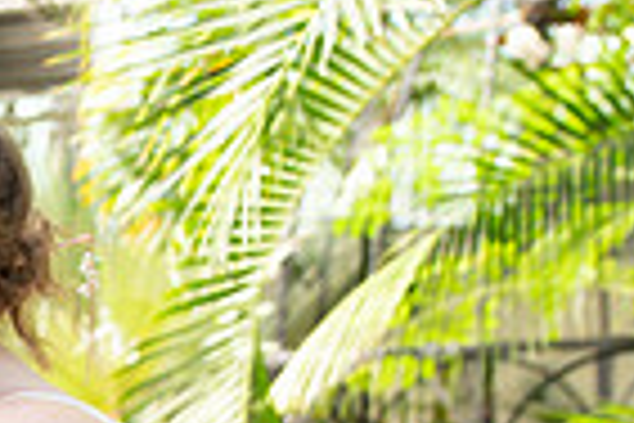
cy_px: 543
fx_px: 1937
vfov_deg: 12.1
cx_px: -328
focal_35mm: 110
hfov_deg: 16.8
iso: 200
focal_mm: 26
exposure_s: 1/160
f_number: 2.8
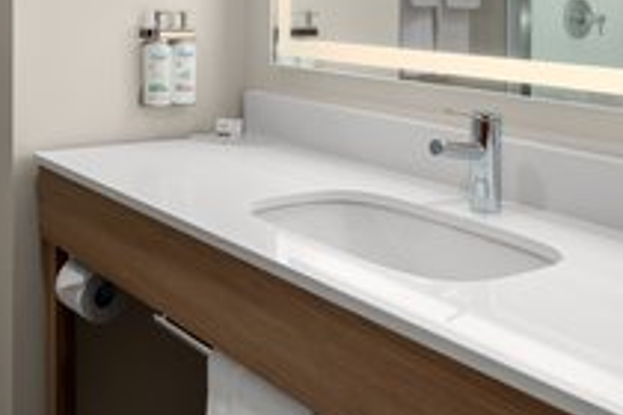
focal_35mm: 48
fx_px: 831
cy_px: 9
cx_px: 148
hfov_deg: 39.9
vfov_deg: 26.7
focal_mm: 14
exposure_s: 1/50
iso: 100
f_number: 9
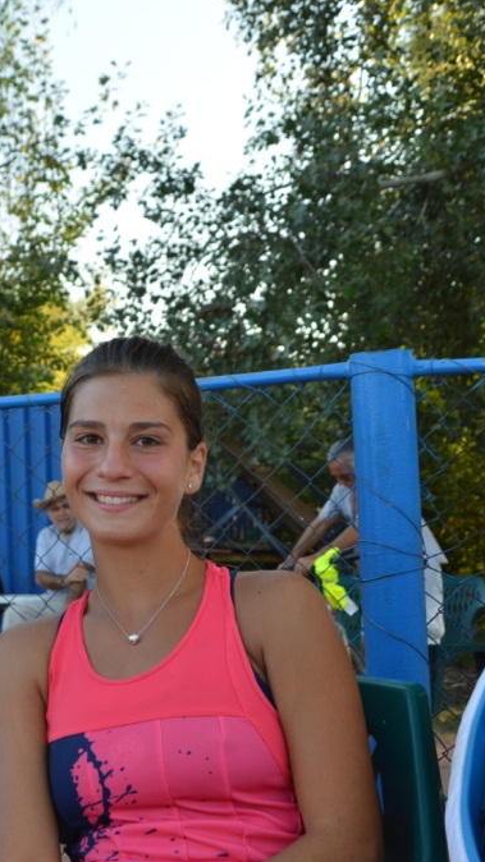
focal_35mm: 62
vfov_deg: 33.8
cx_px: 17
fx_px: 1418
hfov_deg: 19.0
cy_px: 432
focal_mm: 26
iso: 320
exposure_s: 1/125
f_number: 5.6
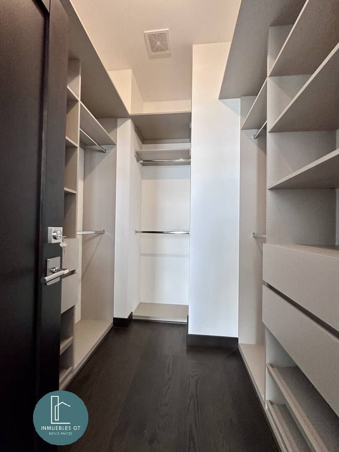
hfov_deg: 85.7
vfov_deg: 102.1
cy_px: 226
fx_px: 183
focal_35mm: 14
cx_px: 170
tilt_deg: +1.6
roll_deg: -1.6
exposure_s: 1/120
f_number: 2.2
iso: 200
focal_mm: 2.22
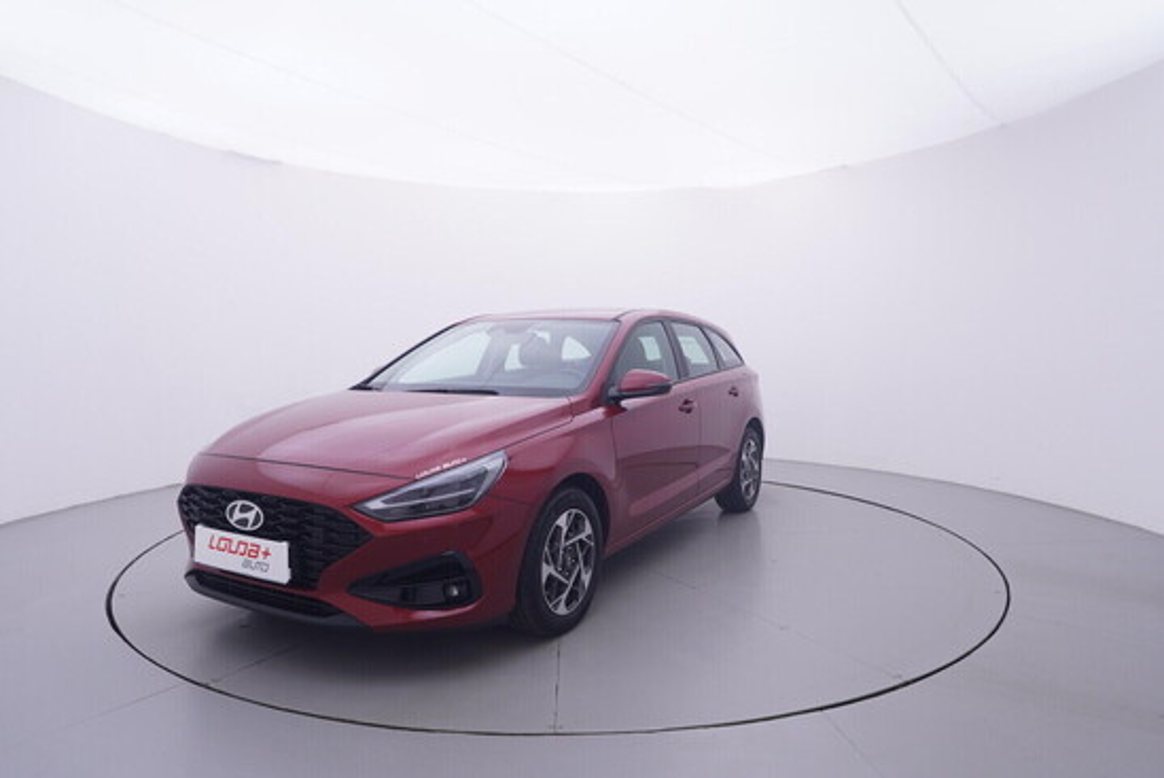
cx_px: 582
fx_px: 728
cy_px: 389
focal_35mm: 22
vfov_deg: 56.2
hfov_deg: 77.3
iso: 200
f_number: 5
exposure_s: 1/80
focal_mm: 15
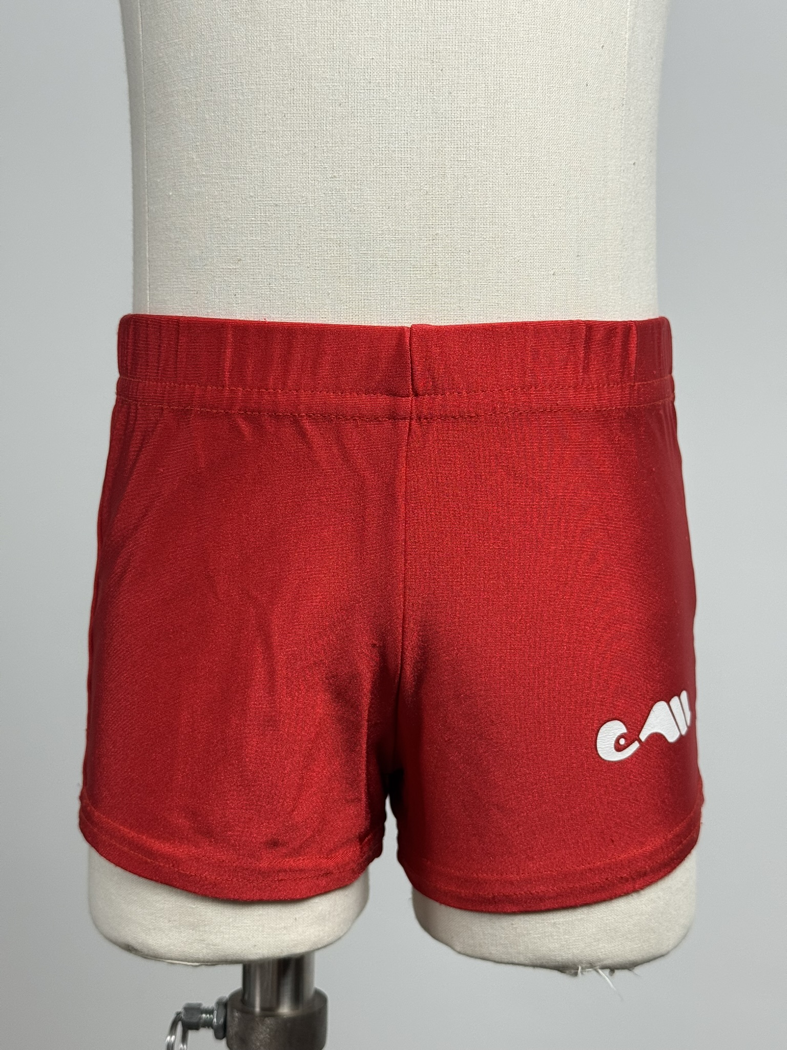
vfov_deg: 39.7
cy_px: 525
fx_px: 1455
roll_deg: +0.1
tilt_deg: -5.9
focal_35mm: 48
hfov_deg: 30.3
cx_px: 394
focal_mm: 6.76
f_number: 1.78
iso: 80
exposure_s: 1/100
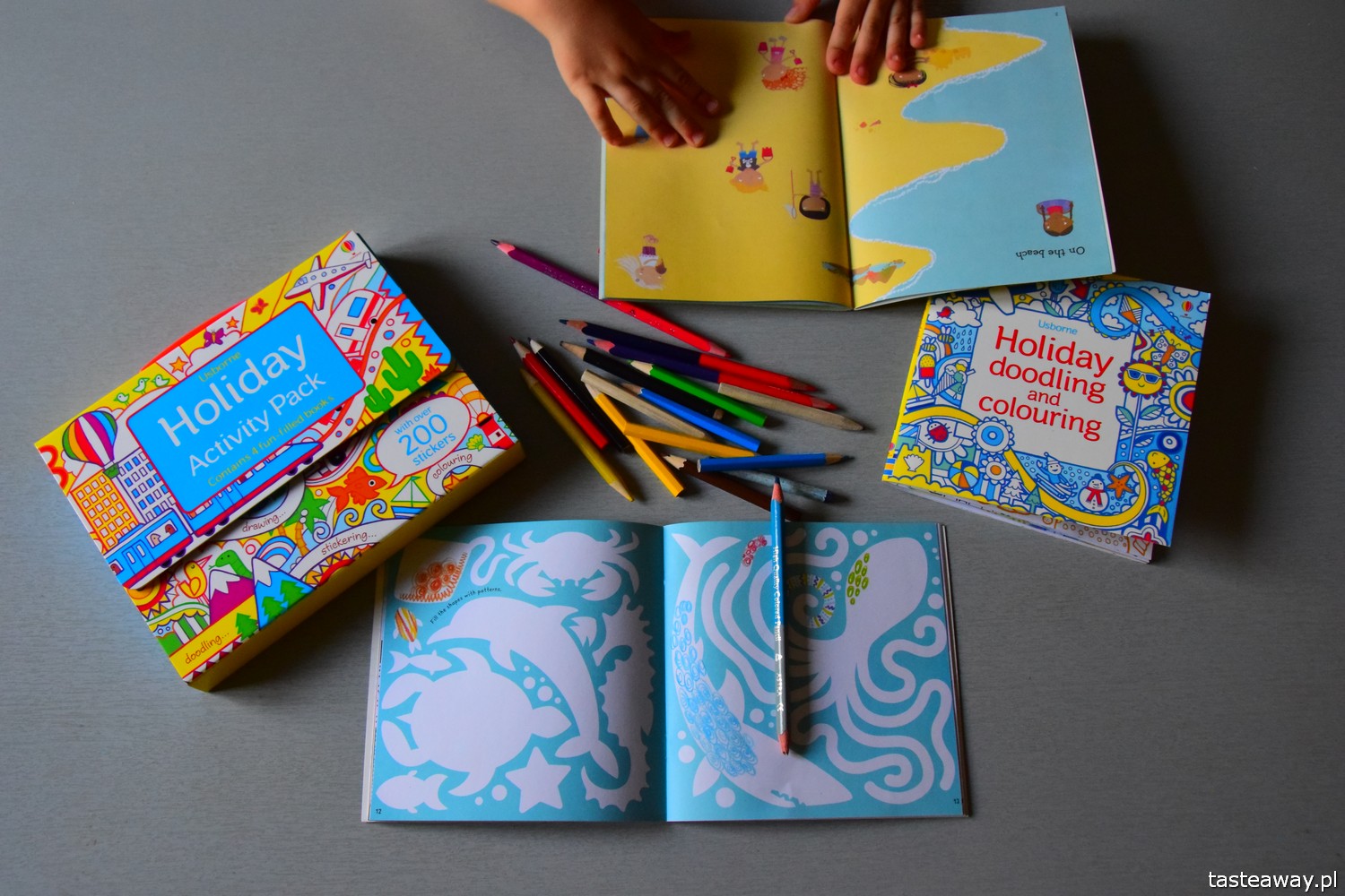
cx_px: 672
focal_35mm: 30
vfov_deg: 43.6
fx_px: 1121
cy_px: 448
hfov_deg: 61.9
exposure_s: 1/60
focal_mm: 20
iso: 2800
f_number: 7.1
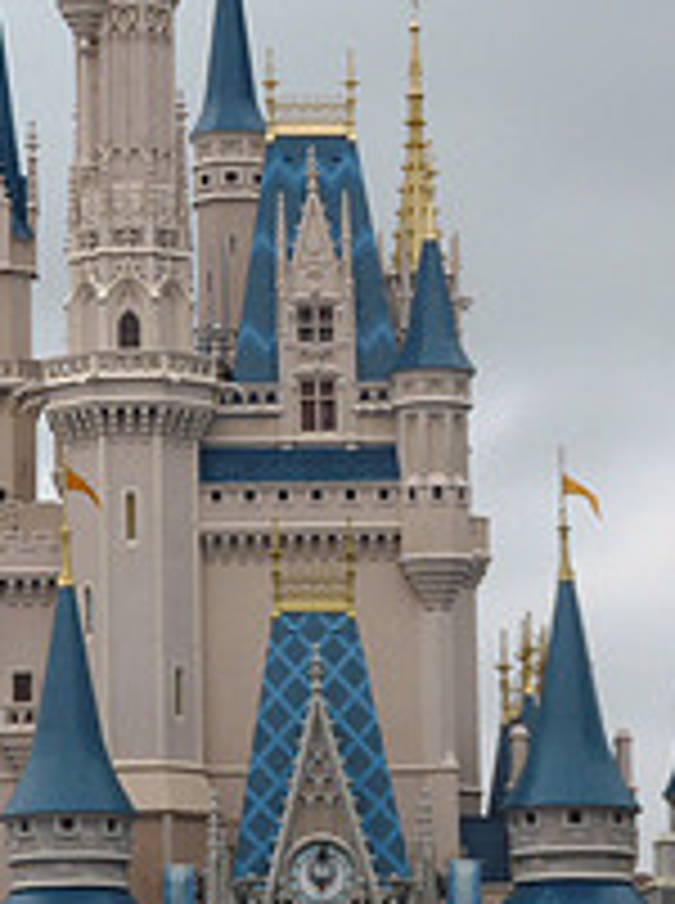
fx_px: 6077
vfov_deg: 8.5
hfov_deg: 6.4
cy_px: 396
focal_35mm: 233
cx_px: 146
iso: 100
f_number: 5.3
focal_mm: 17.1
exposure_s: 1/640
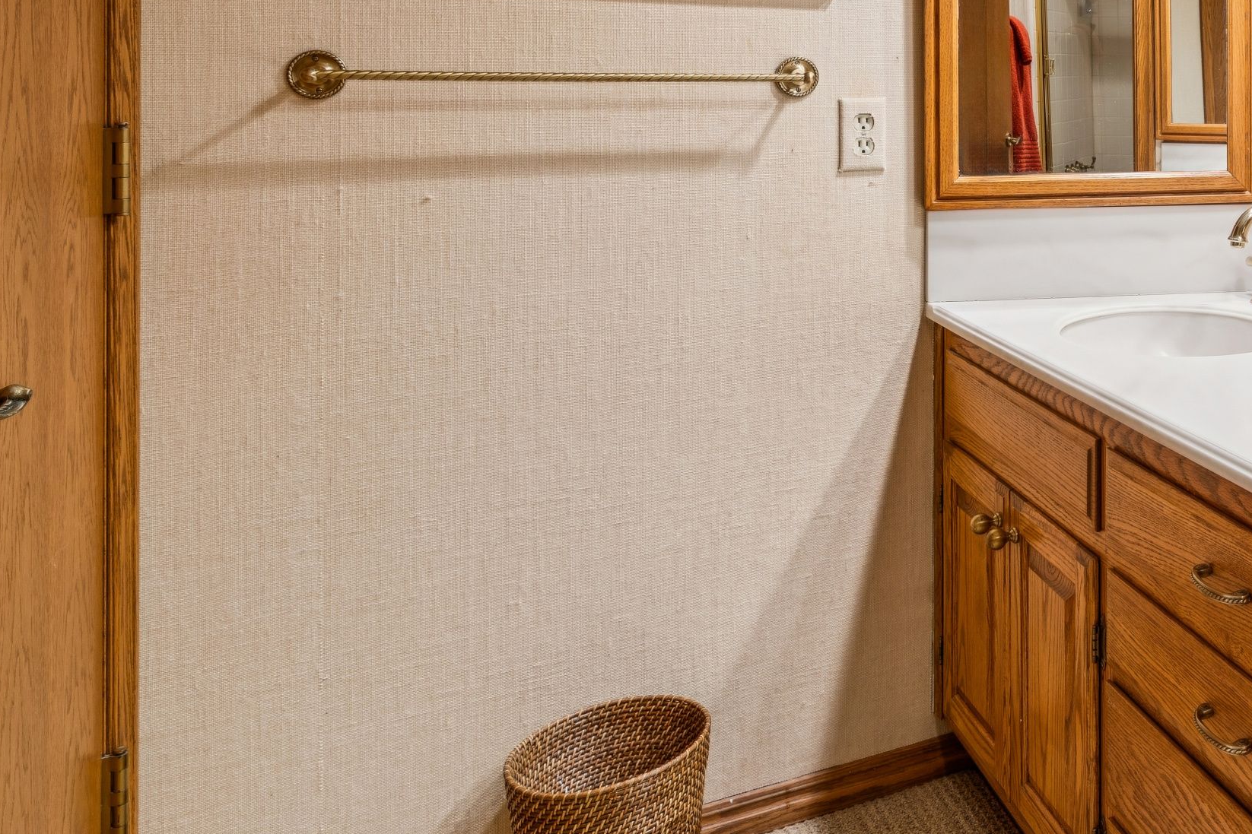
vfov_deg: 35.4
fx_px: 1232
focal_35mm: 35
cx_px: 1250
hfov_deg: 45.5
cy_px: 94
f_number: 13
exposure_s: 1/1.25
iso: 100
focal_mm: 16.2
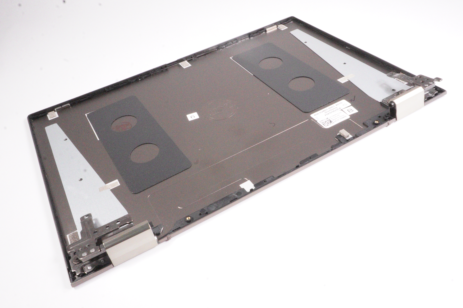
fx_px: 385
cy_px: 154
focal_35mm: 30
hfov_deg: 62.0
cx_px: 232
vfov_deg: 43.5
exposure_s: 1/160
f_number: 25
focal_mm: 20
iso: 12800
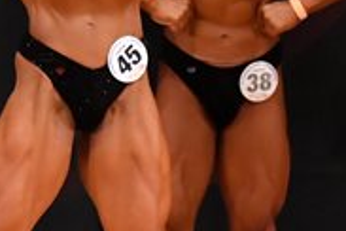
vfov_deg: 1.2
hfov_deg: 1.8
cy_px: 38
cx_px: 302
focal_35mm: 1145
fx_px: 11004
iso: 5600
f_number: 5.6
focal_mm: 180
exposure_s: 1/400
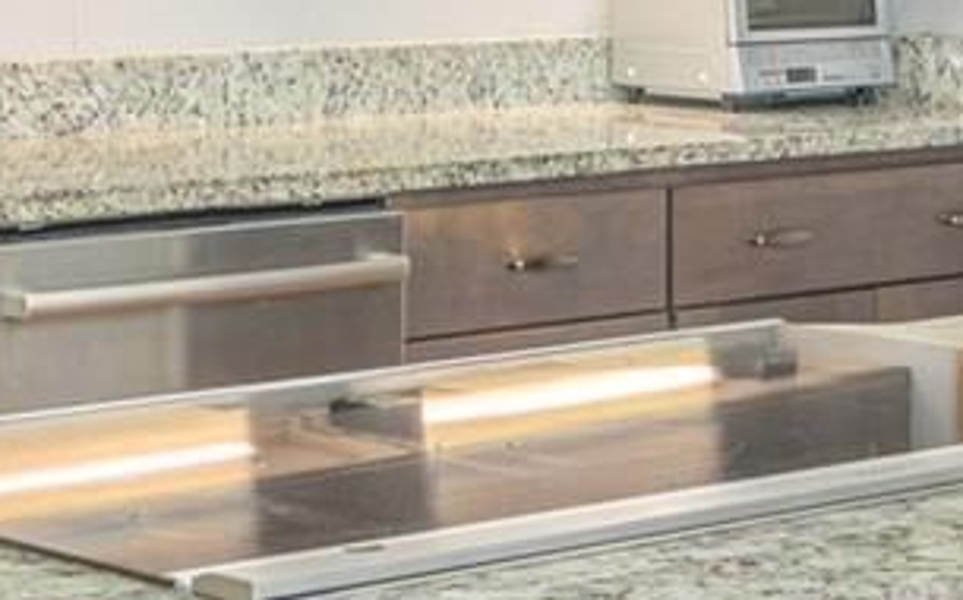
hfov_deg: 15.2
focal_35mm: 137
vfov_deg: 9.4
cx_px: 628
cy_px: -182
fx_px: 3592
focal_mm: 20
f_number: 8
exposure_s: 1/6
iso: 160
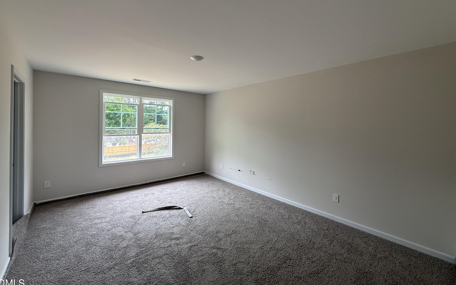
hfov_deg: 101.5
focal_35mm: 15
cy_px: 126
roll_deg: -0.3
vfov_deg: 74.5
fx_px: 186
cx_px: 228
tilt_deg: +1.5
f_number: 2.2
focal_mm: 2.22
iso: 50
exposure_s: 1/99
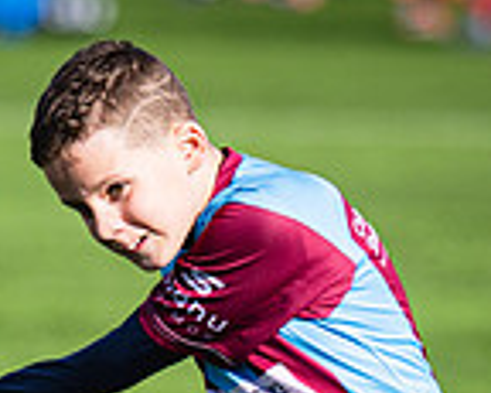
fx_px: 12939
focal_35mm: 891
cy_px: 711
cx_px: 2
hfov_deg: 2.2
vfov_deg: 1.7
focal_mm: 135
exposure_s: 1/2500
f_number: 1.8
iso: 80
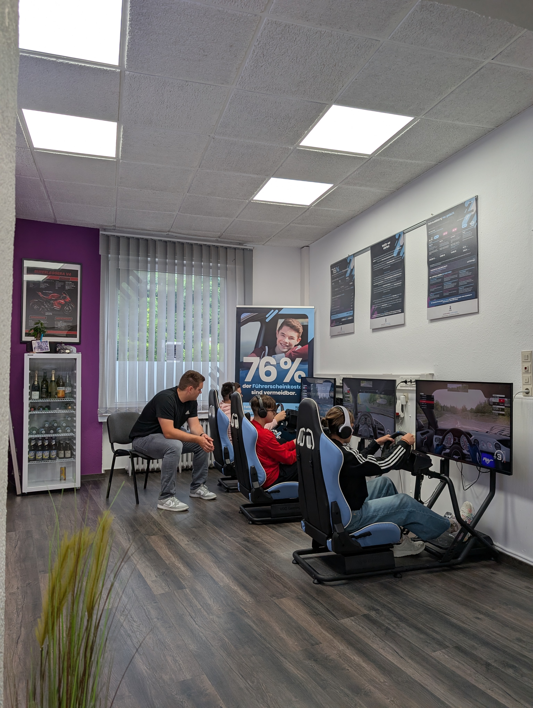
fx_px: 491
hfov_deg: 56.9
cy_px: 354
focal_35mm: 24
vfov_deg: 71.5
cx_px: 266
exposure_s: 1/50.2
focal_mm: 6.9
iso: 17
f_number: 1.68
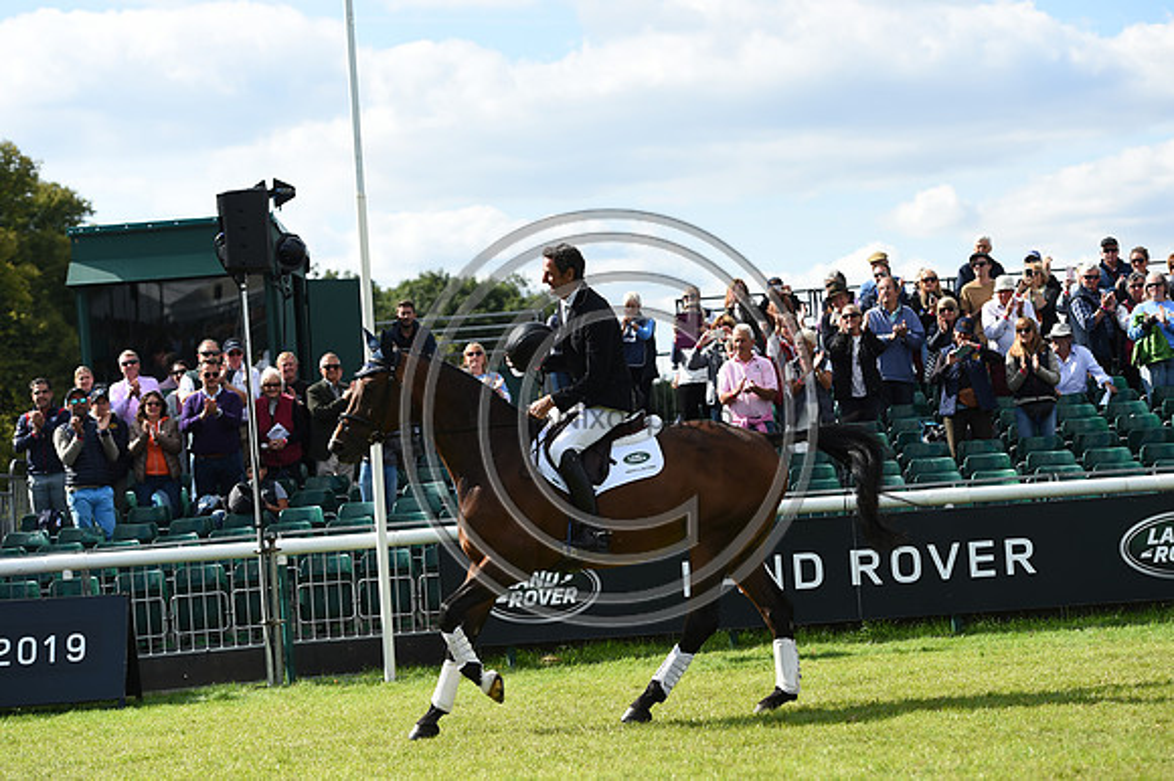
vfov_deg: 15.2
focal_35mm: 90
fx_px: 2933
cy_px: 390
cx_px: 587
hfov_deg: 22.6
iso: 220
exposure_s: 1/1600
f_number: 4.5
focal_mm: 90
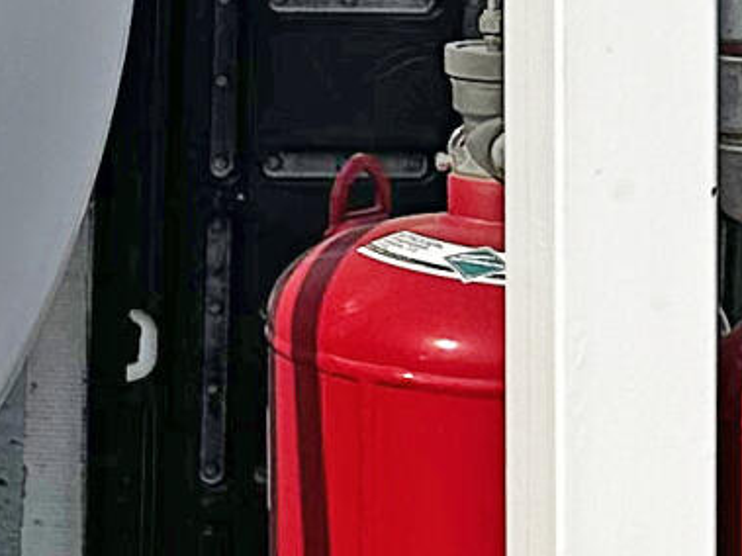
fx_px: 4071
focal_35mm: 190
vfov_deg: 7.6
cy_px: -419
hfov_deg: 9.6
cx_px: -814
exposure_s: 1/8929
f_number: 1.78
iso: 80
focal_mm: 6.86
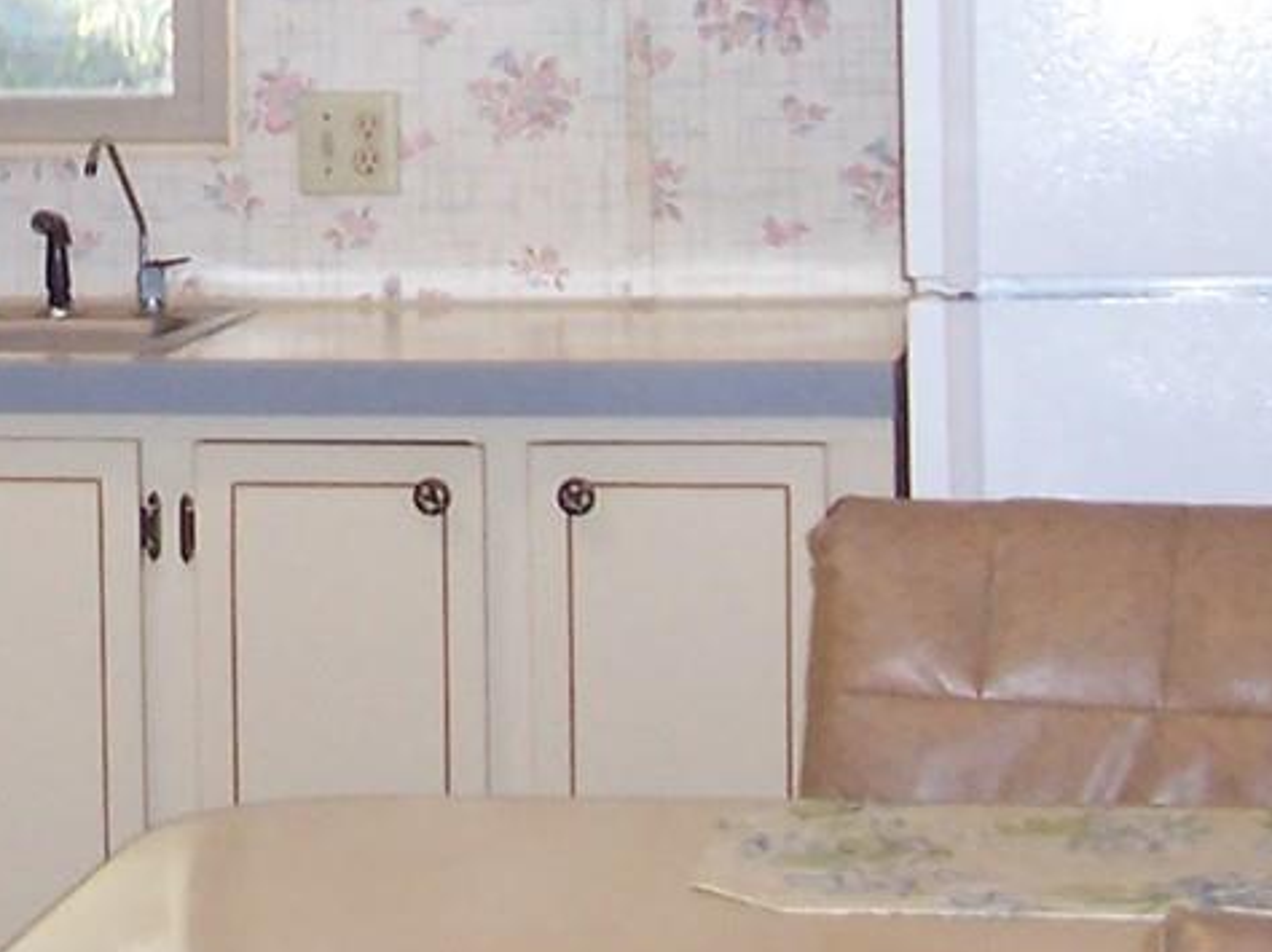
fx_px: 4591
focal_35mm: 125
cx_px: 225
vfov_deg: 11.7
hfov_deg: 15.7
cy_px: 13
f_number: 2.8
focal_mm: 5.6
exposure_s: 1/60
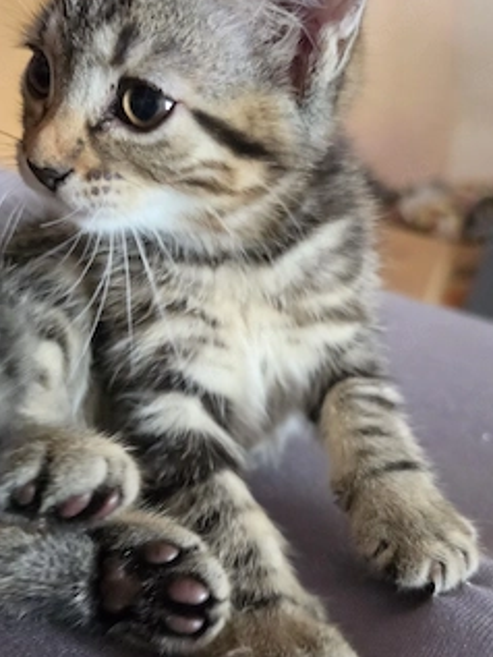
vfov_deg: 61.2
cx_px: 259
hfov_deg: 48.2
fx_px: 550
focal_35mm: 29
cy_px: 388
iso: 1250
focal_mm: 6.5
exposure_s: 1/101
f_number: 1.4
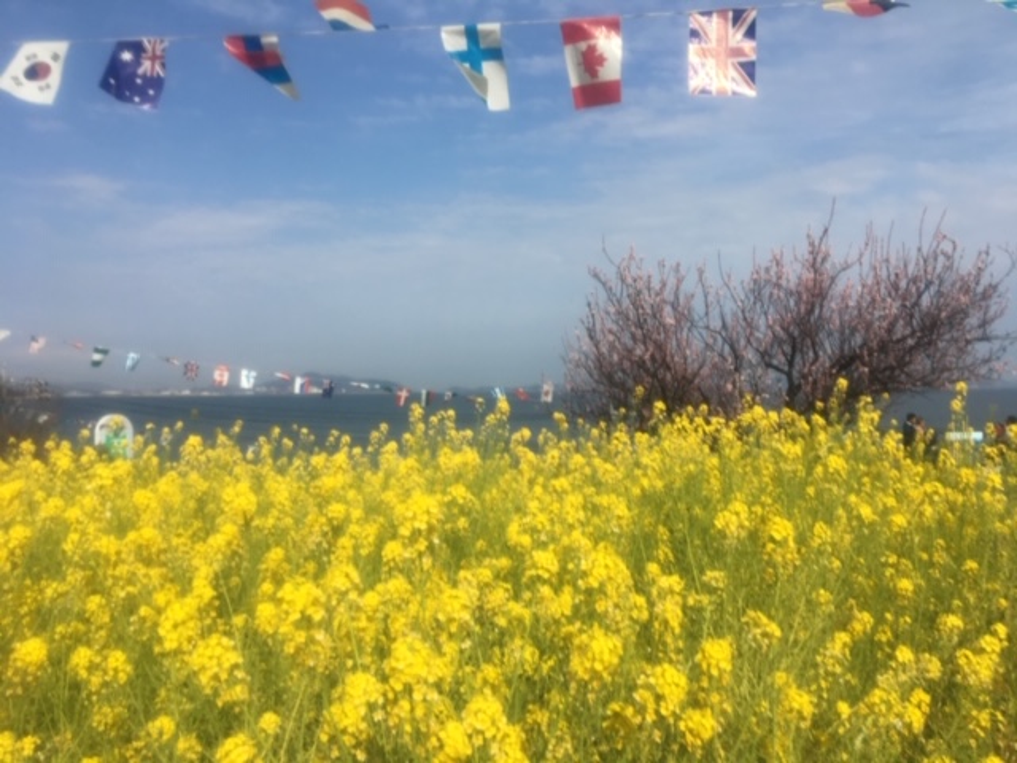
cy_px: 382
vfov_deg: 48.2
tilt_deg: -0.4
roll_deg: +0.9
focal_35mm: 29
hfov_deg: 61.7
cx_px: 508
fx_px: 852
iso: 25
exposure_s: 1/2653
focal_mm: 4.15
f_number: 2.2
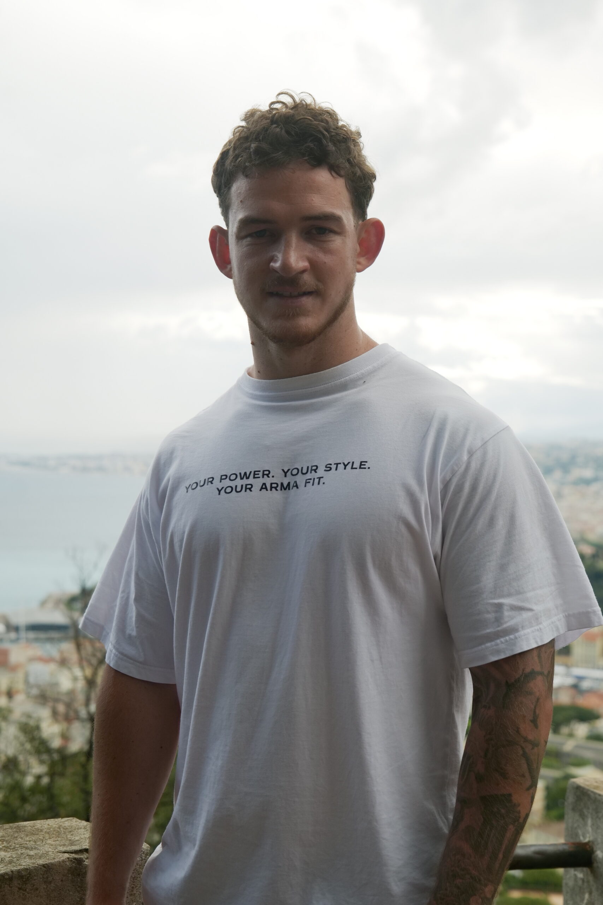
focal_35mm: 60
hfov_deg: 22.6
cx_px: 302
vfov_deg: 33.4
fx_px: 1507
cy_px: 452
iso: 1250
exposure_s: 1/125
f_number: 5.6
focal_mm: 60
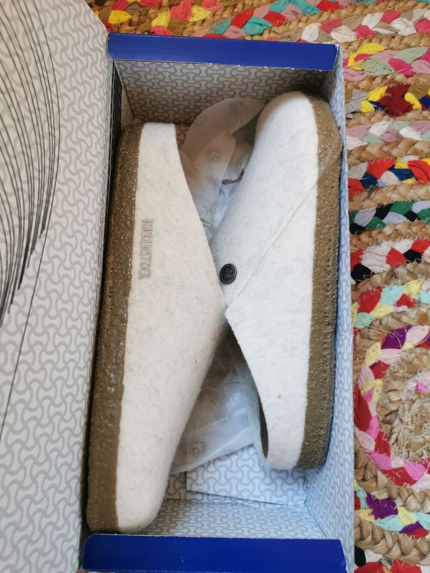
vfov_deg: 65.3
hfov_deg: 51.4
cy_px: 286
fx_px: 447
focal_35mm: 27
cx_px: 215
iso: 200
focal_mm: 5.58
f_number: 1.8
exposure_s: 1/60
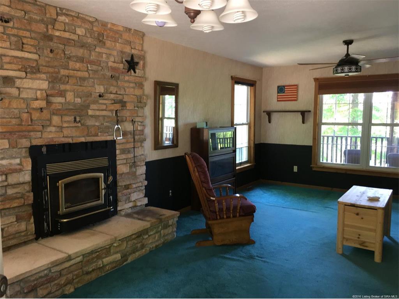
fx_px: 334
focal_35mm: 29
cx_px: 200
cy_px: 150
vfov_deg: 48.2
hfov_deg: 61.7
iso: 80
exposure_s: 1/30
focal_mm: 4.15
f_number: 2.2
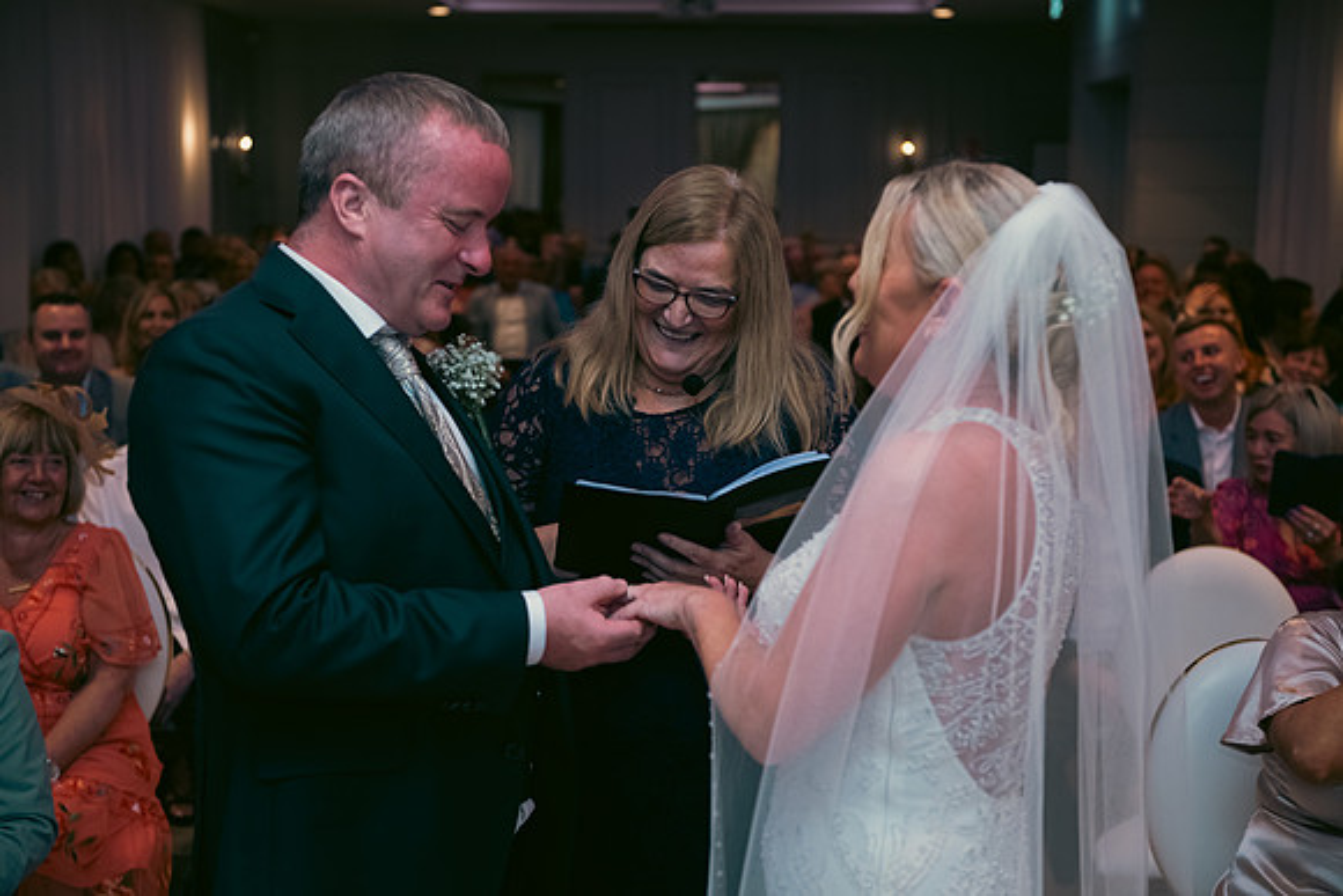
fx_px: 2090
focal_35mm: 56
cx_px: 672
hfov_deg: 35.6
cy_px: 448
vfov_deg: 24.2
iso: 800
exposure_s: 1/160
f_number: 3.5
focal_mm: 56
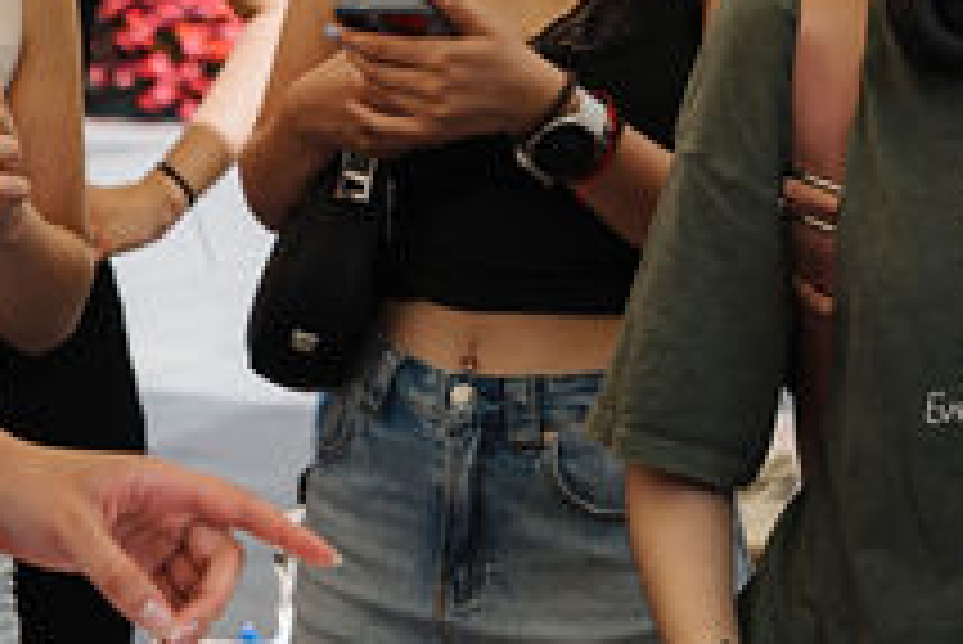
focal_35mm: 115
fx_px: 3078
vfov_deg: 11.9
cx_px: 162
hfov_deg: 17.6
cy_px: 250
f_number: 2
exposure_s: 1/3200
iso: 100
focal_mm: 24
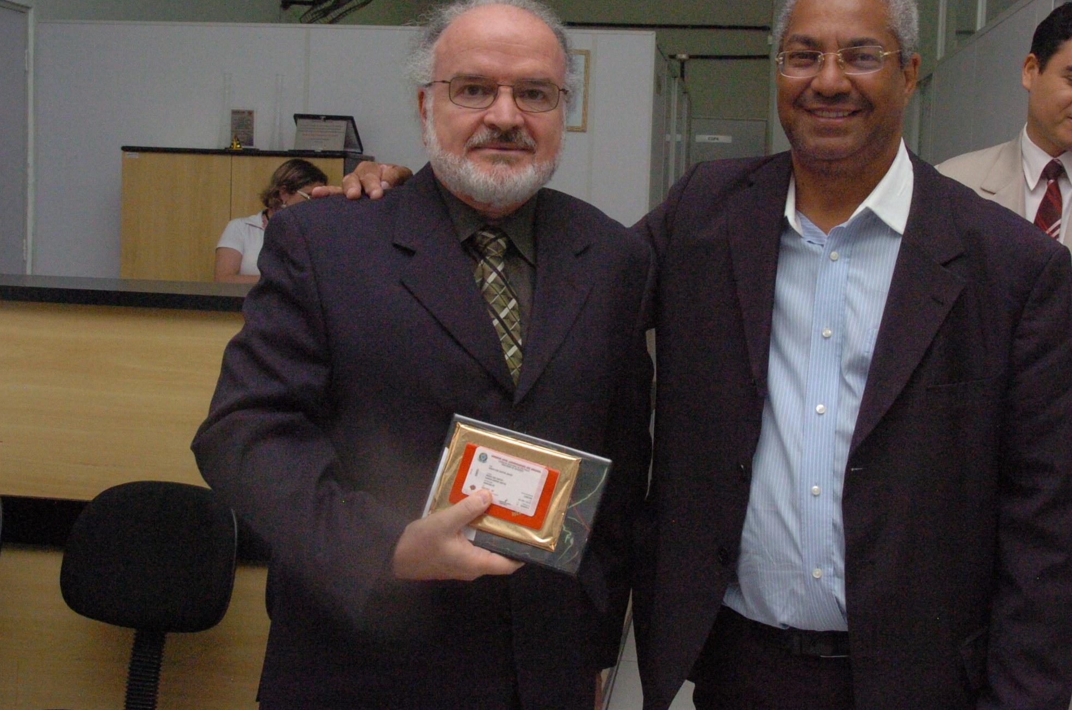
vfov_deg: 29.6
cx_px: 584
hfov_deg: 43.6
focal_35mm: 45
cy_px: 275
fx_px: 1337
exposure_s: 1/250
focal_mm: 24
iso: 1600
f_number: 10
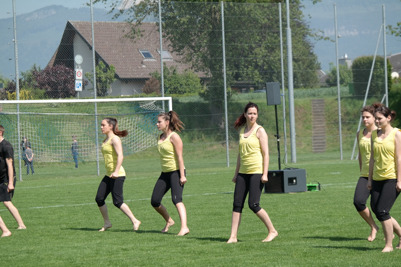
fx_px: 1782
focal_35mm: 160
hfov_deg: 12.8
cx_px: 200
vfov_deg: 8.6
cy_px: 134
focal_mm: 104
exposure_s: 1/400
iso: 100
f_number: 5.6
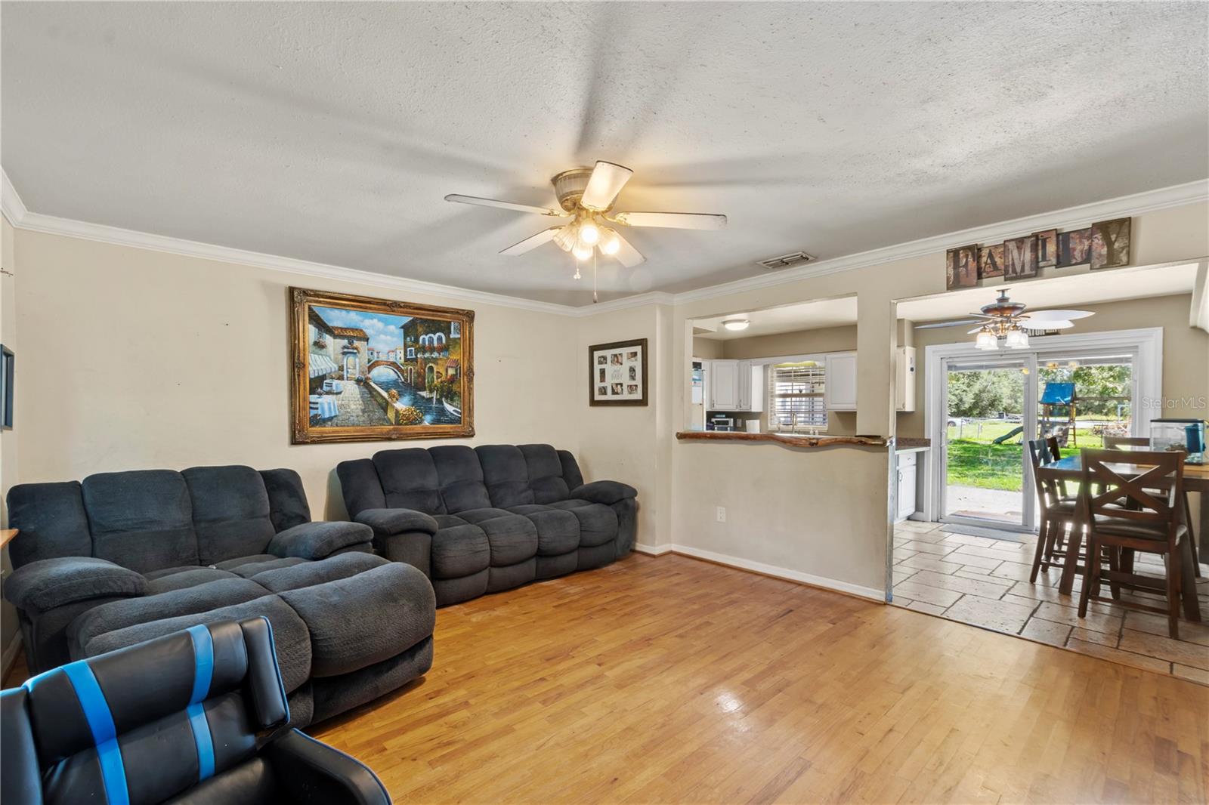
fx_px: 504
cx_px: 604
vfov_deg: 77.3
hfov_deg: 100.4
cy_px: 402
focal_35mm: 15
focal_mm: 10
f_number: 14
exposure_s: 1.6
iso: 200
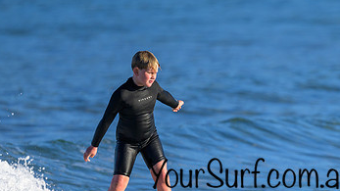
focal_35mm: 1402
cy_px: 165
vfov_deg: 0.9
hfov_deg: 1.5
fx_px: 12637
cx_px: 250
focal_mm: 800
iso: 250
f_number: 6.3
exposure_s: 1/1000
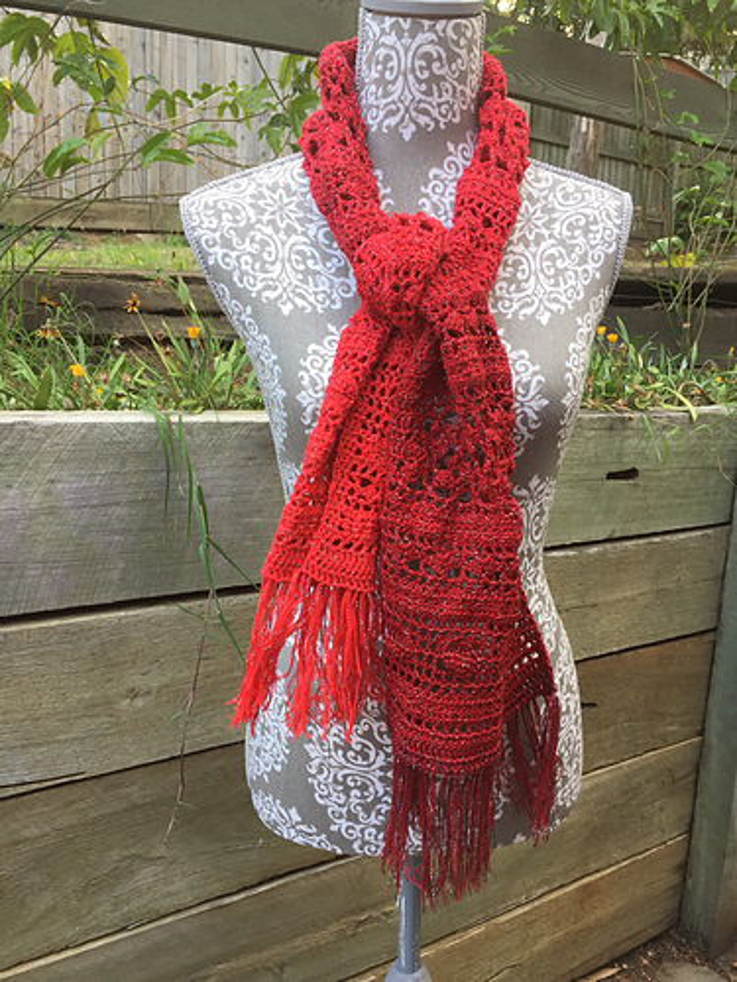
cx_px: 368
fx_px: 823
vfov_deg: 61.7
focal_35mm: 29
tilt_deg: -9.3
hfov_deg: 48.2
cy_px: 491
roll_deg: -2.2
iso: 32
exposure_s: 1/50
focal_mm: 4.15
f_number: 2.2
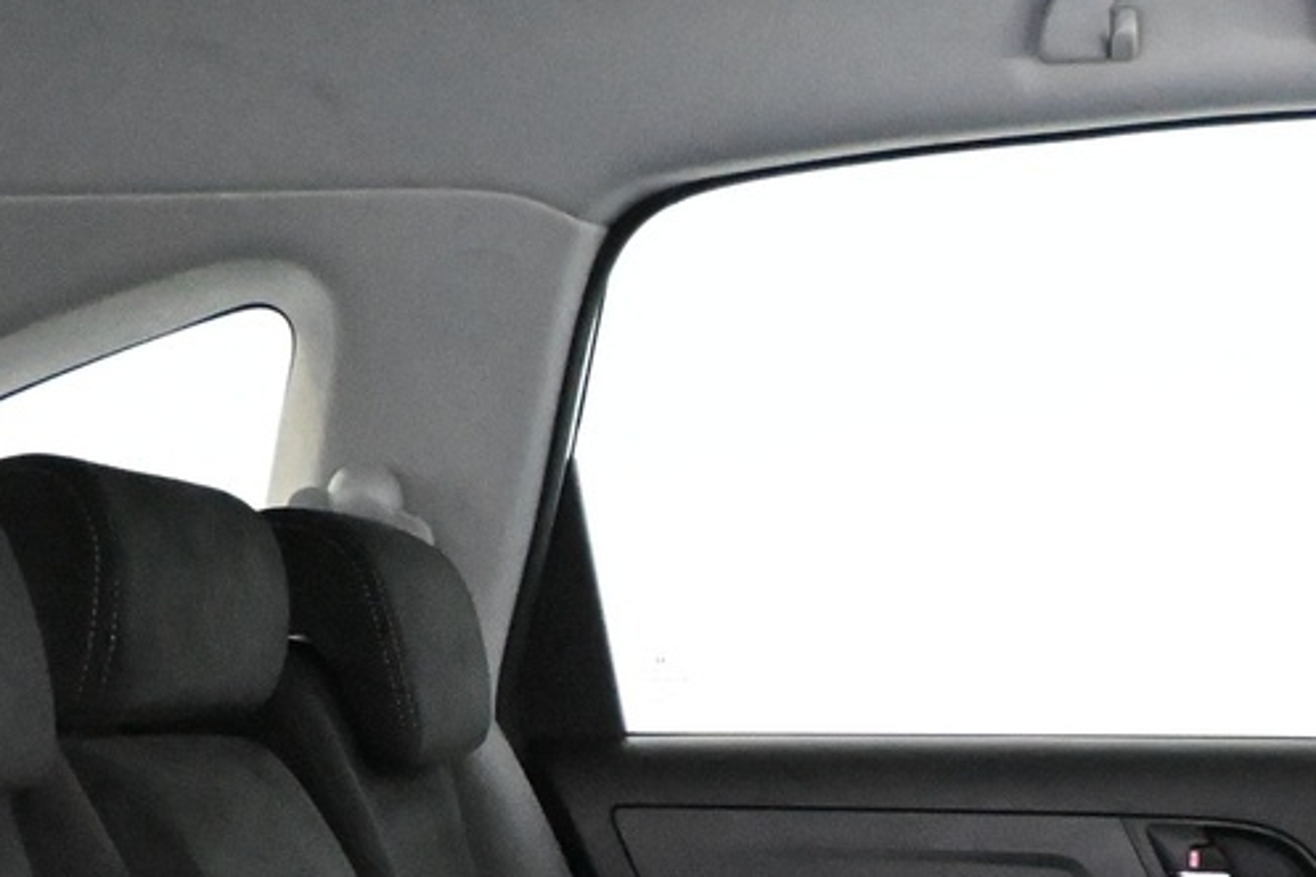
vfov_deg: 14.3
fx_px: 3216
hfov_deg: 22.5
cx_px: 1218
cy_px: 1399
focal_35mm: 88
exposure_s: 1/60
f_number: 3.5
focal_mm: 18
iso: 12800
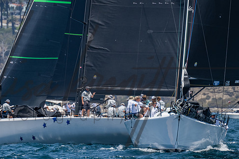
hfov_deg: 2.2
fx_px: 6253
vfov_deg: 1.5
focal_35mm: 942
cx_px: 106
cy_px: 120
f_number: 5.6
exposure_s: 1/1600
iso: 320
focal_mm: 400
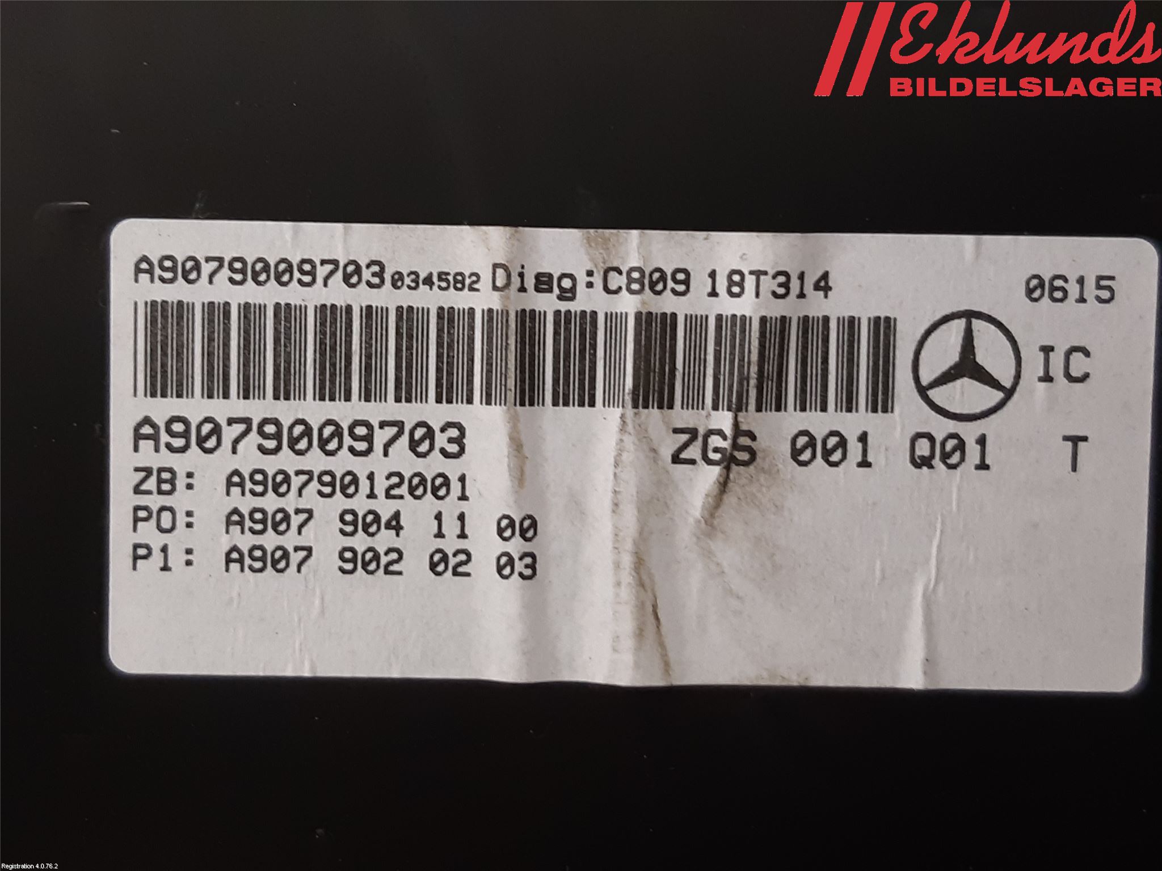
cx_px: 581
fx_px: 873
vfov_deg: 53.1
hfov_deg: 67.3
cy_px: 436
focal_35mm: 26
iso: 125
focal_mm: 3.93
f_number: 1.7
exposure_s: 1/50
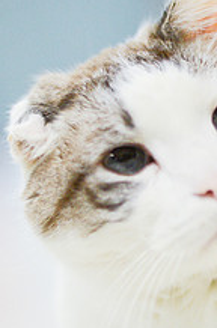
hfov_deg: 8.8
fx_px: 1410
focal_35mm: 155
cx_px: 212
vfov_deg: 13.2
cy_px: 239
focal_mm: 50
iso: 1250
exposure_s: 1/800
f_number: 1.4
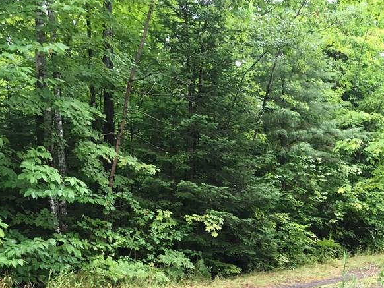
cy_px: 229
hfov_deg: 36.2
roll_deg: +0.4
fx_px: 566
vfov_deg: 28.0
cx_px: 307
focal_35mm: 51
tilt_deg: -5.6
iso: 25
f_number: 2.2
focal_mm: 4.15
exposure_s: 1/40
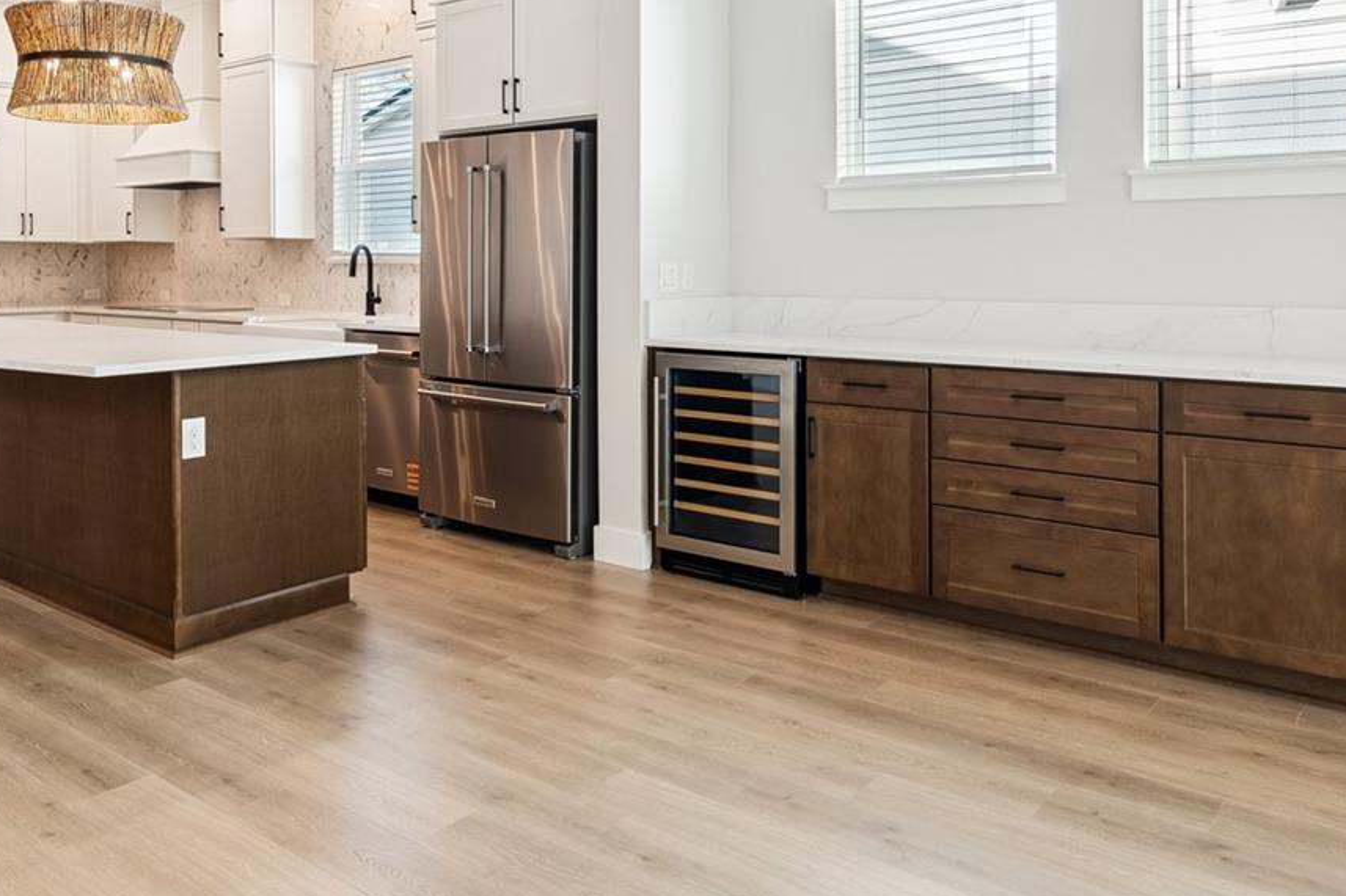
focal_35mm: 28
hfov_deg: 64.8
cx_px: 531
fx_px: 1047
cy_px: 259
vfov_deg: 45.3
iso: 100
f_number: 7.1
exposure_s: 1/2.5
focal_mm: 10
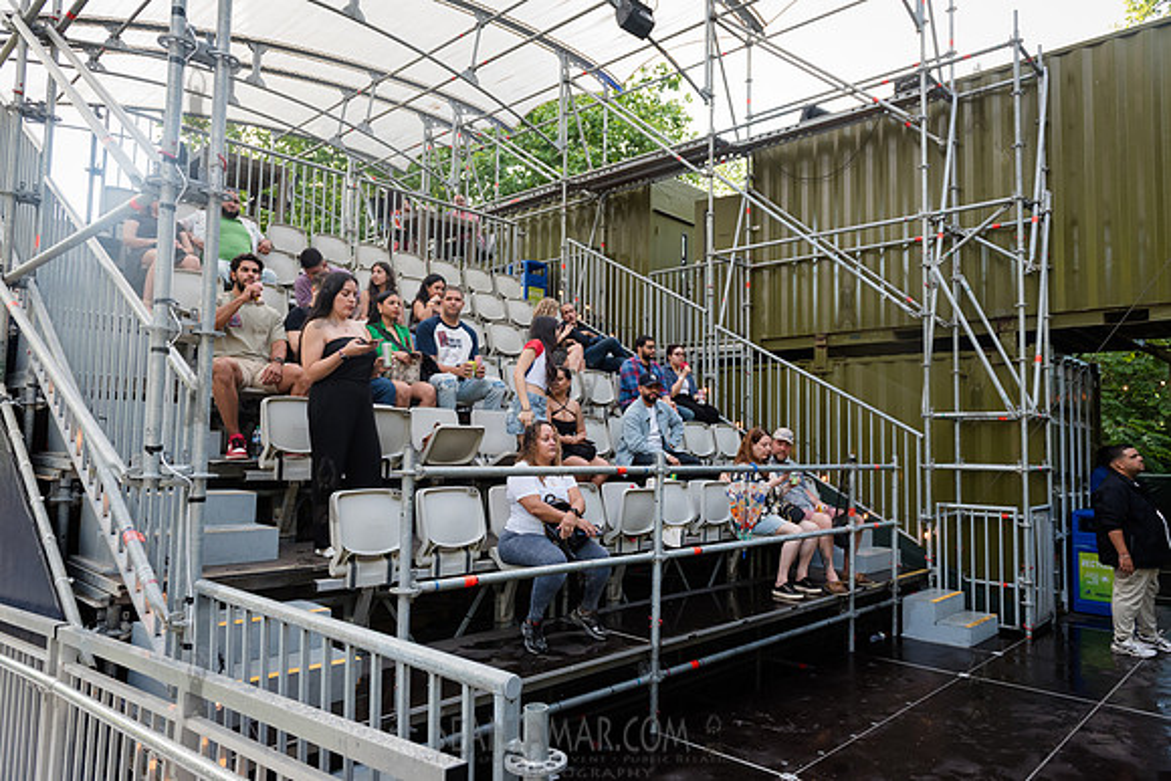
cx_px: 586
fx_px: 781
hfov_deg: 73.7
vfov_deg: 53.2
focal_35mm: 24
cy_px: 390
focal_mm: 24
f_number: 4.5
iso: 1000
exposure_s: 1/320
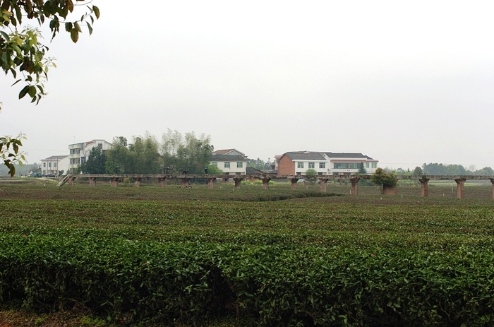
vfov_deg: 25.6
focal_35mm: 52
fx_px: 719
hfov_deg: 37.9
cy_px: 164
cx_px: 247
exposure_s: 1/160
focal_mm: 35
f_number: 8
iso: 200
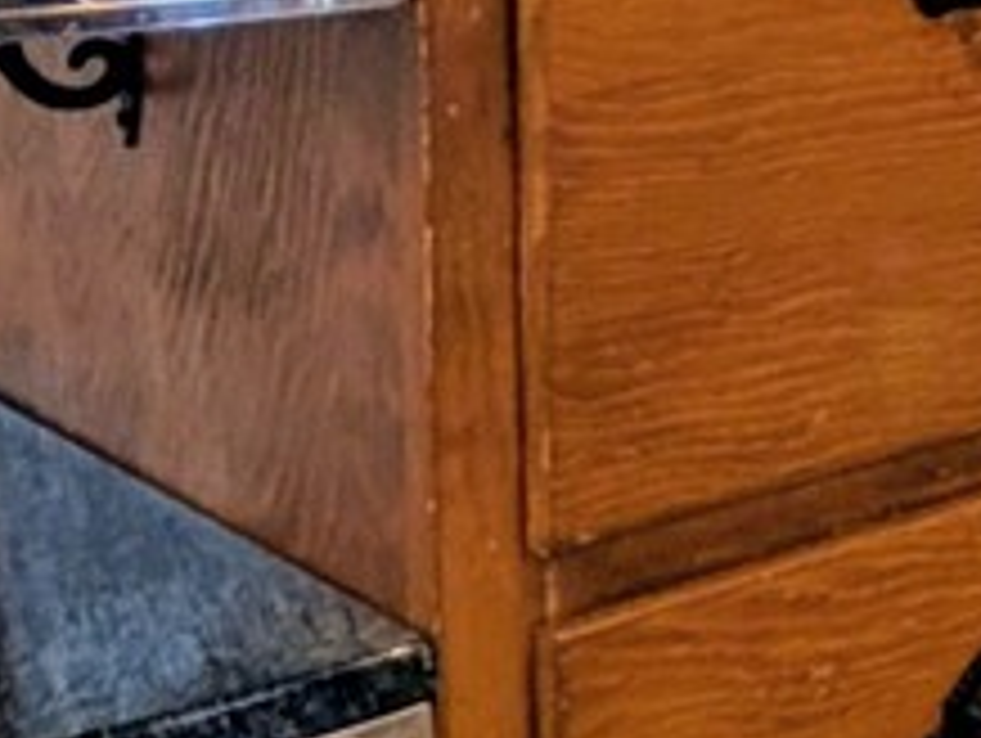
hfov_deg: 17.9
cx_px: 1917
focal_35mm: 79
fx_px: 2241
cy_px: -310
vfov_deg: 17.2
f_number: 1.7
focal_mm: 2.02
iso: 75
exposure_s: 1/120
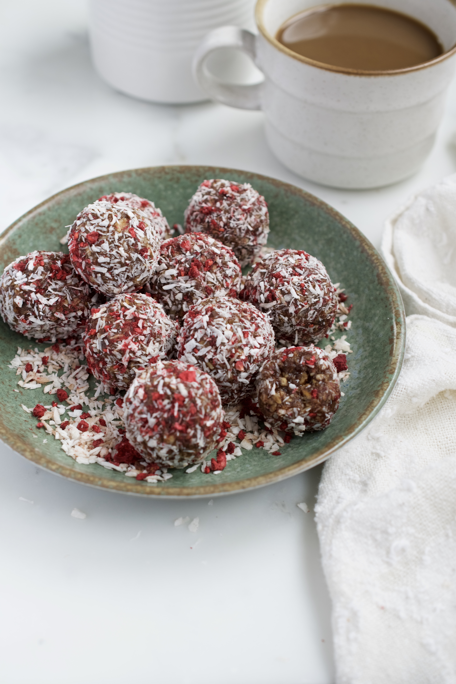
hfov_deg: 22.6
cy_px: 342
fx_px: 1140
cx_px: 228
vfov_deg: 33.4
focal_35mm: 60
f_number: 5
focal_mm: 40
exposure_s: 1/60
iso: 125
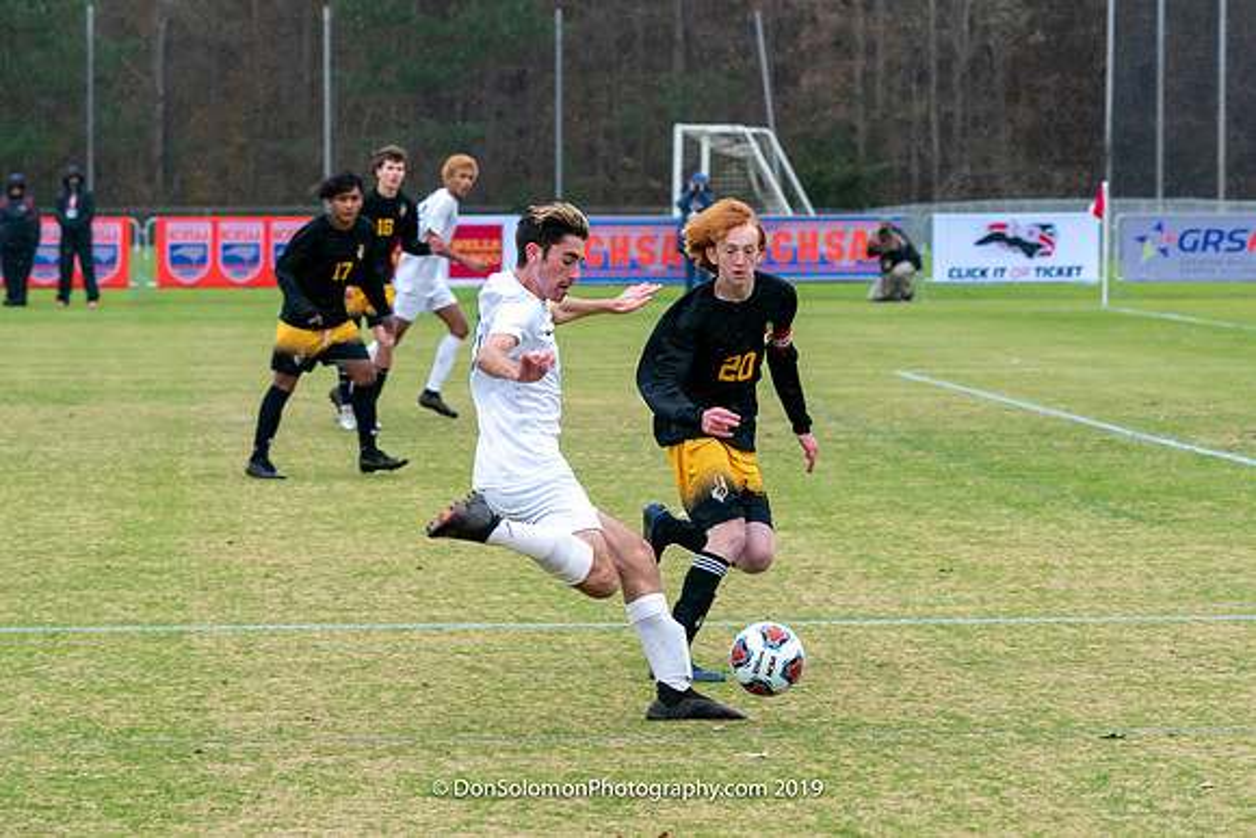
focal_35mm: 174
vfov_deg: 7.9
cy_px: 358
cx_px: 653
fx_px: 6057
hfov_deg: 11.8
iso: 2500
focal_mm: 112
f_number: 5.6
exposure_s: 1/800
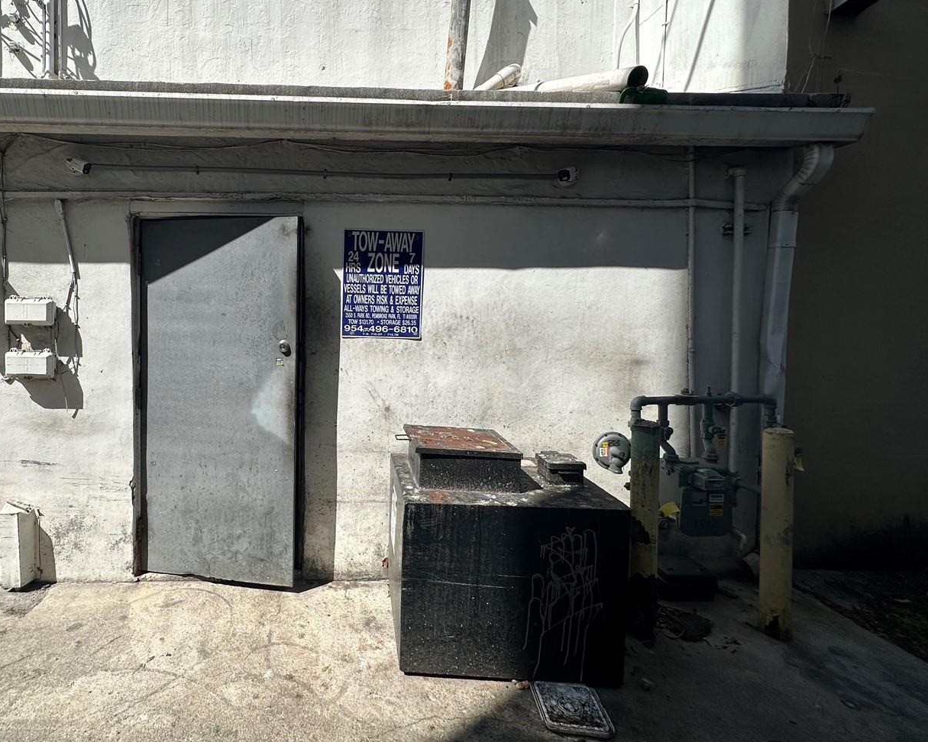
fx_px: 494
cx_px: 320
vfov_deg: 73.7
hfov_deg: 83.8
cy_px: 345
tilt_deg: +1.2
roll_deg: +0.6
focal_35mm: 18
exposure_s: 1/2451
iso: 50
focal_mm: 2.22
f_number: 2.2
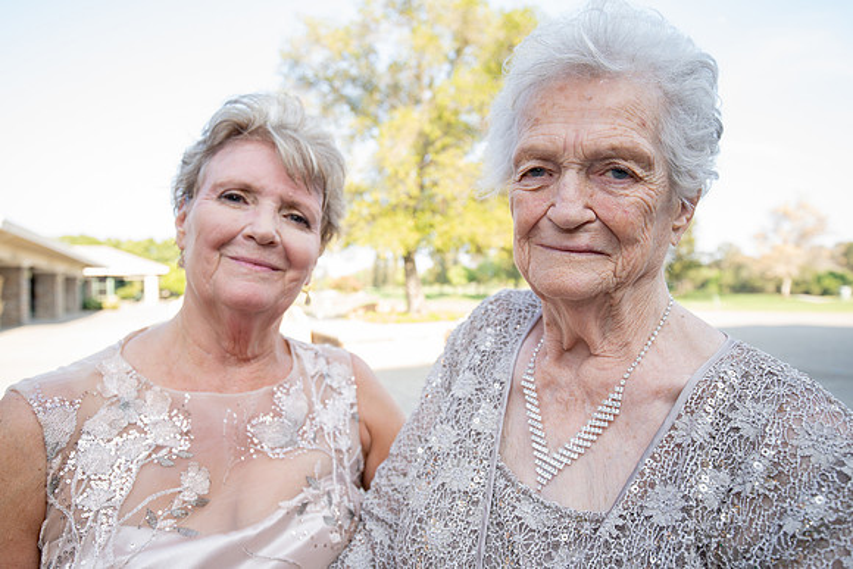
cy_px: 284
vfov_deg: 57.3
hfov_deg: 78.6
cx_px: 426
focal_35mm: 22
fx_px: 521
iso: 160
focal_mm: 22
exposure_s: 1/80
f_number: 4.5
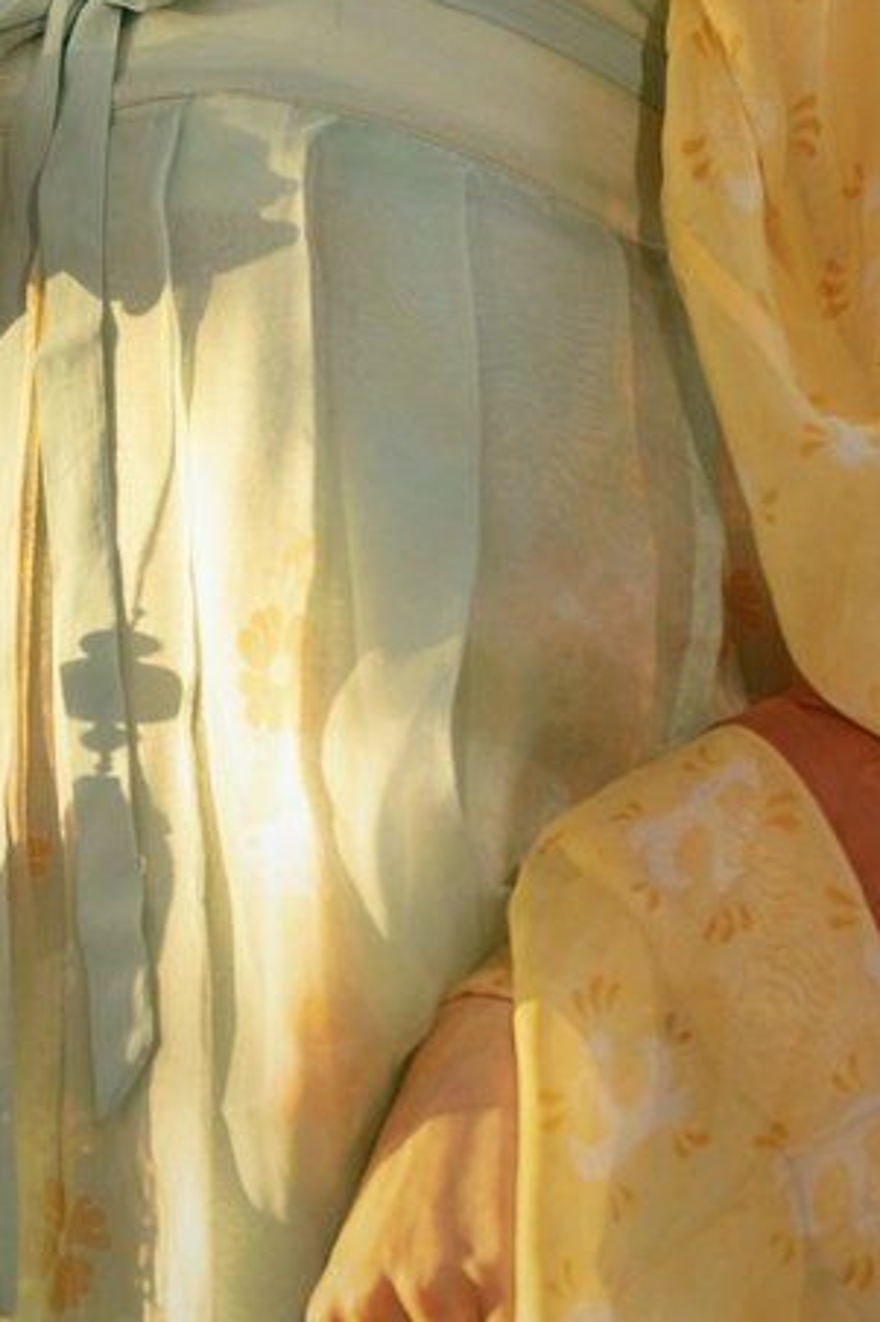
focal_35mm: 598
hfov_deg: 2.3
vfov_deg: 3.4
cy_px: -167
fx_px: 21942
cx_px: 234
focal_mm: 200
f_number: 4
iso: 250
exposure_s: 1/160
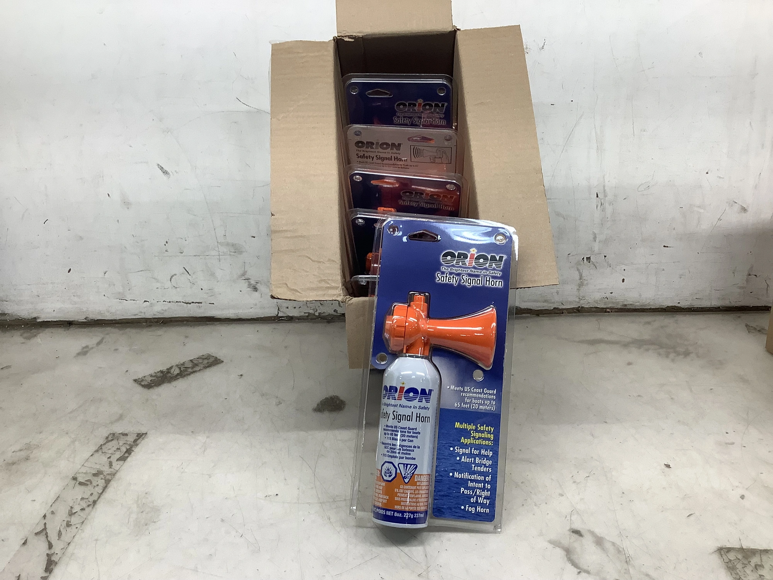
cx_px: 386
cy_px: 290
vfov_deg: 45.4
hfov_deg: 58.4
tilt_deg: -19.3
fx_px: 692
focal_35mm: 31
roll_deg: +1.4
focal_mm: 3.3
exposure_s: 1/100
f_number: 2.4
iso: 64
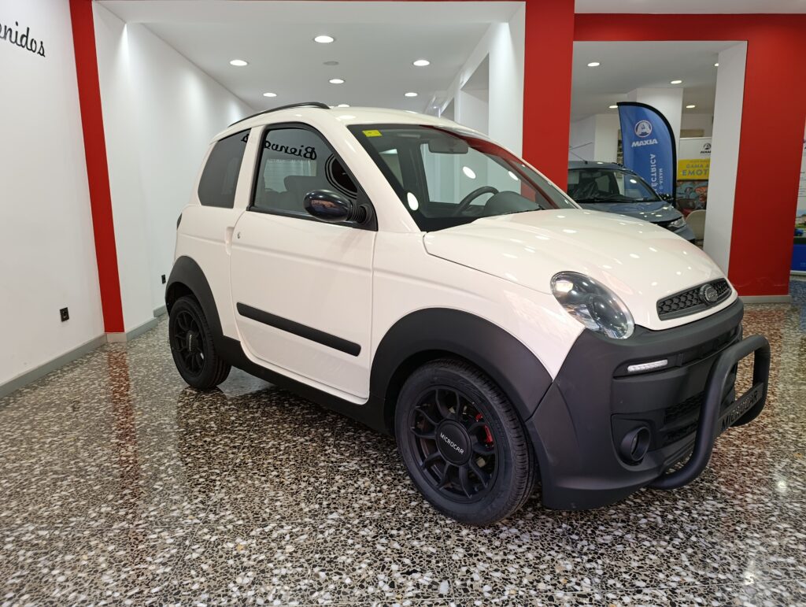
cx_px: 403
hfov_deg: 73.8
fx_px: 536
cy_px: 304
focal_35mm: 23
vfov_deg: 59.0
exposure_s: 1/100
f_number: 1.65
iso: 330
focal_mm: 6.11
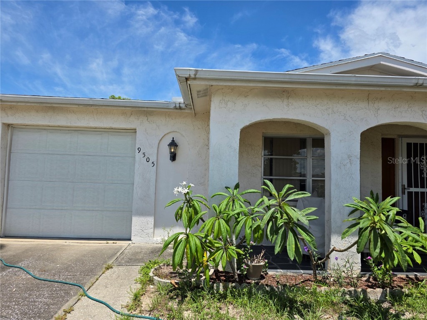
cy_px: 160
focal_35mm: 23
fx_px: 284
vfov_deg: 58.9
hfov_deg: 73.9
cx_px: 214
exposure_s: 1/6150
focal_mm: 6.3
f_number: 1.7
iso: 80
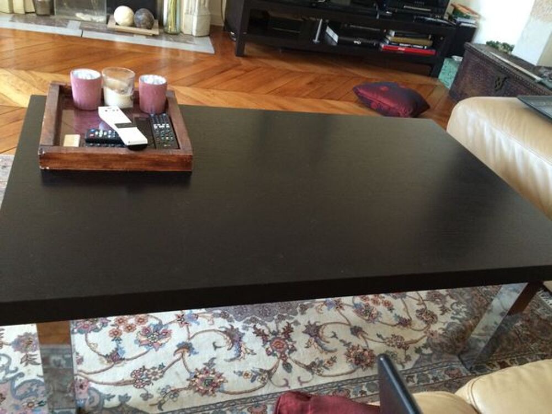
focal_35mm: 29
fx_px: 462
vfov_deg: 48.2
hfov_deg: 61.7
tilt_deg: -33.2
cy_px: 207
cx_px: 276
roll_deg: -14.0
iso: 320
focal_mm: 4.15
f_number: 2.2
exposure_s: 1/30
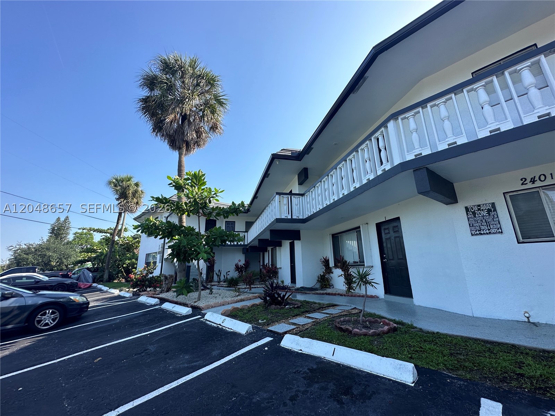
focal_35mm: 14
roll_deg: +1.0
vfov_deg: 85.7
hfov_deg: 102.1
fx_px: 224
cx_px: 278
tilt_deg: +14.1
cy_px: 208
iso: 40
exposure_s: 1/842
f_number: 2.2
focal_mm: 2.22
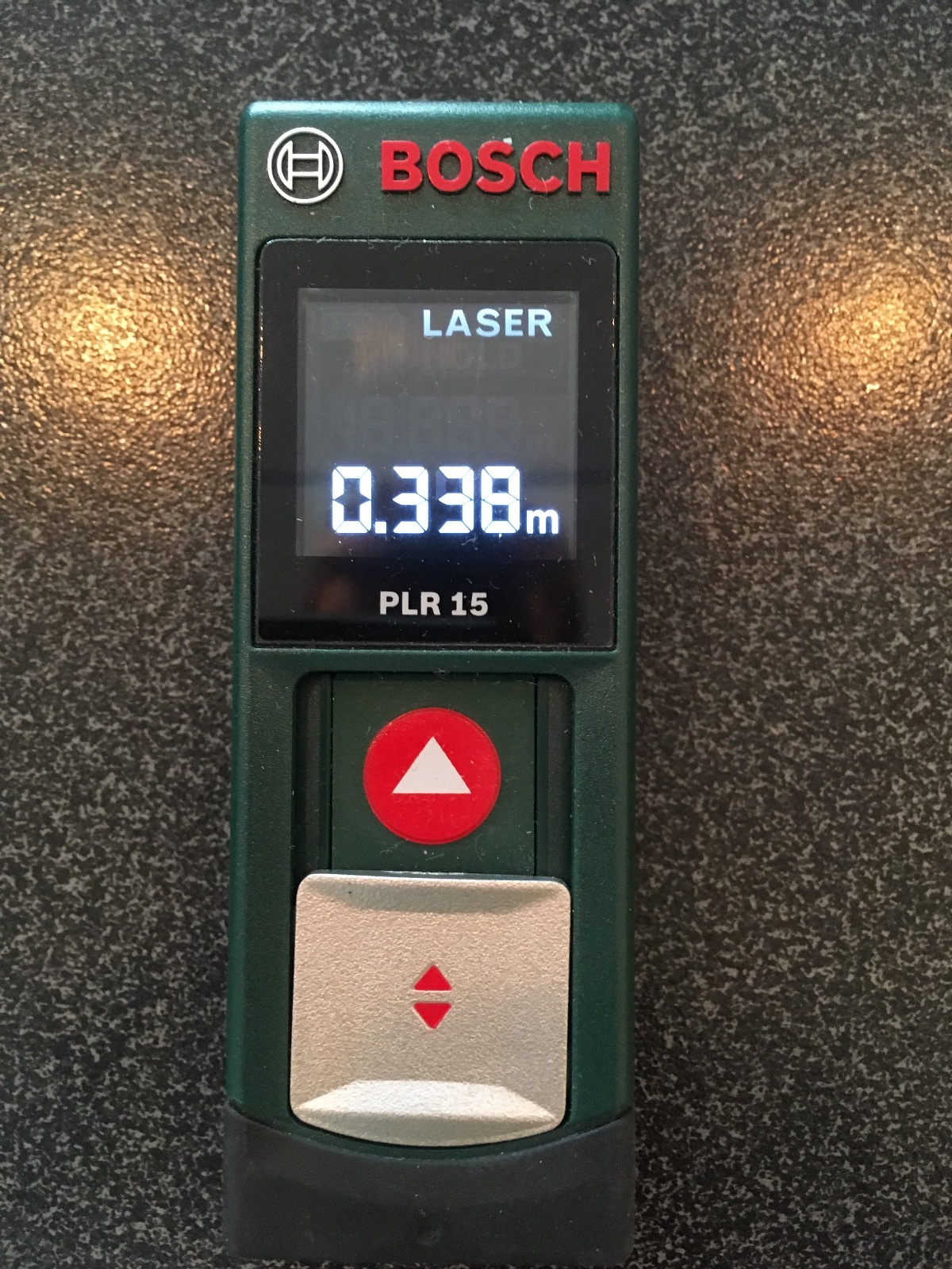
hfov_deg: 48.2
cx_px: 476
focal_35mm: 29
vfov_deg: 61.7
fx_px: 1063
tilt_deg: -88.2
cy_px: 634
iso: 250
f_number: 2.2
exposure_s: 1/17
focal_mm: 4.15
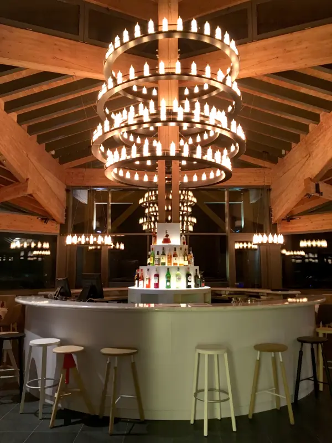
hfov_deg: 48.2
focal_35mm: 29
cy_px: 222
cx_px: 166
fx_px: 371
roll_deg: -0.2
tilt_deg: +7.3
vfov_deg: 61.7
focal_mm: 4.15
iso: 160
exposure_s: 1/33
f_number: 2.2
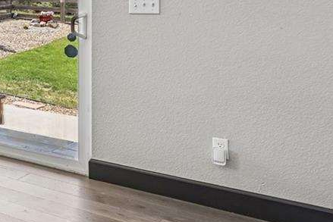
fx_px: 472
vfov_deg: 25.3
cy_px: 4
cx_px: -182
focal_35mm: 51
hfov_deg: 26.4
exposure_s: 1/15
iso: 200
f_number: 10
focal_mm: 14
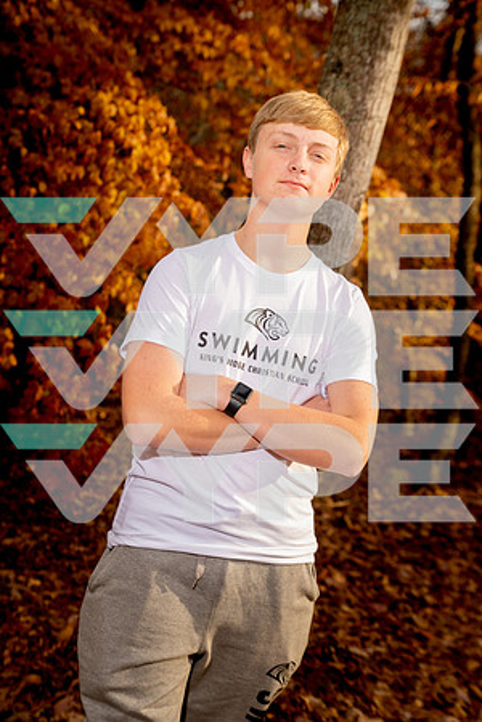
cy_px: 361
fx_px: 1205
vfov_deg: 33.4
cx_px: 241
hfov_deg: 22.6
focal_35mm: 60
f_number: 4.5
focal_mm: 60
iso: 125
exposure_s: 1/250
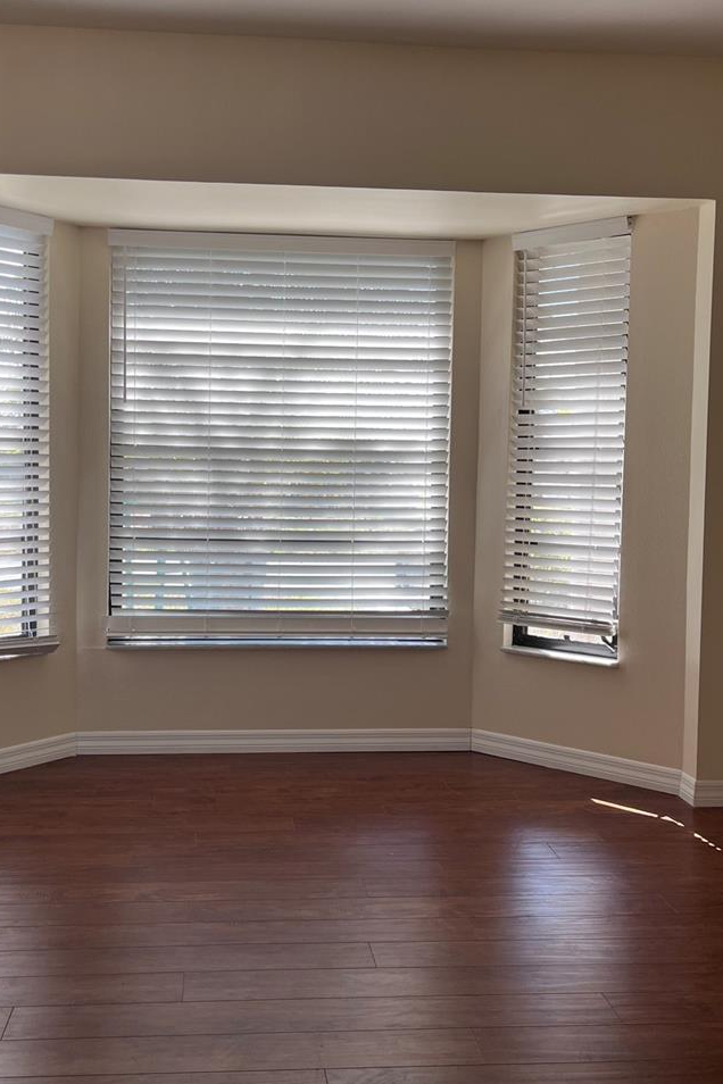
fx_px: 1024
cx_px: 305
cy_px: 500
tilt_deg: -2.4
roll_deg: +0.0
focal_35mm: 34
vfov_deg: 55.7
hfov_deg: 38.8
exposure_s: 1/122
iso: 32
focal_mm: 5.1
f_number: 1.6
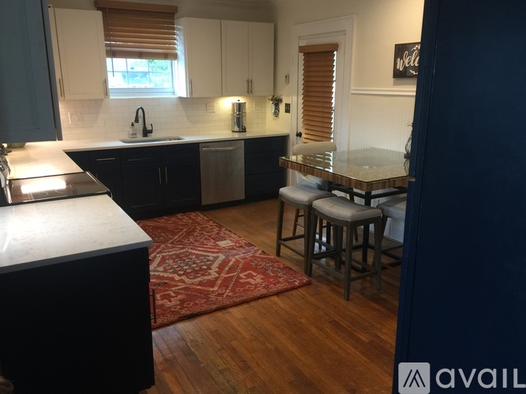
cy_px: 197
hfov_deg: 61.7
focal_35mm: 29
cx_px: 263
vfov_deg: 48.2
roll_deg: -1.7
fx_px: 441
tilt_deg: -14.7
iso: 50
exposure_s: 1/15
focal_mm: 4.15
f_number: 2.2
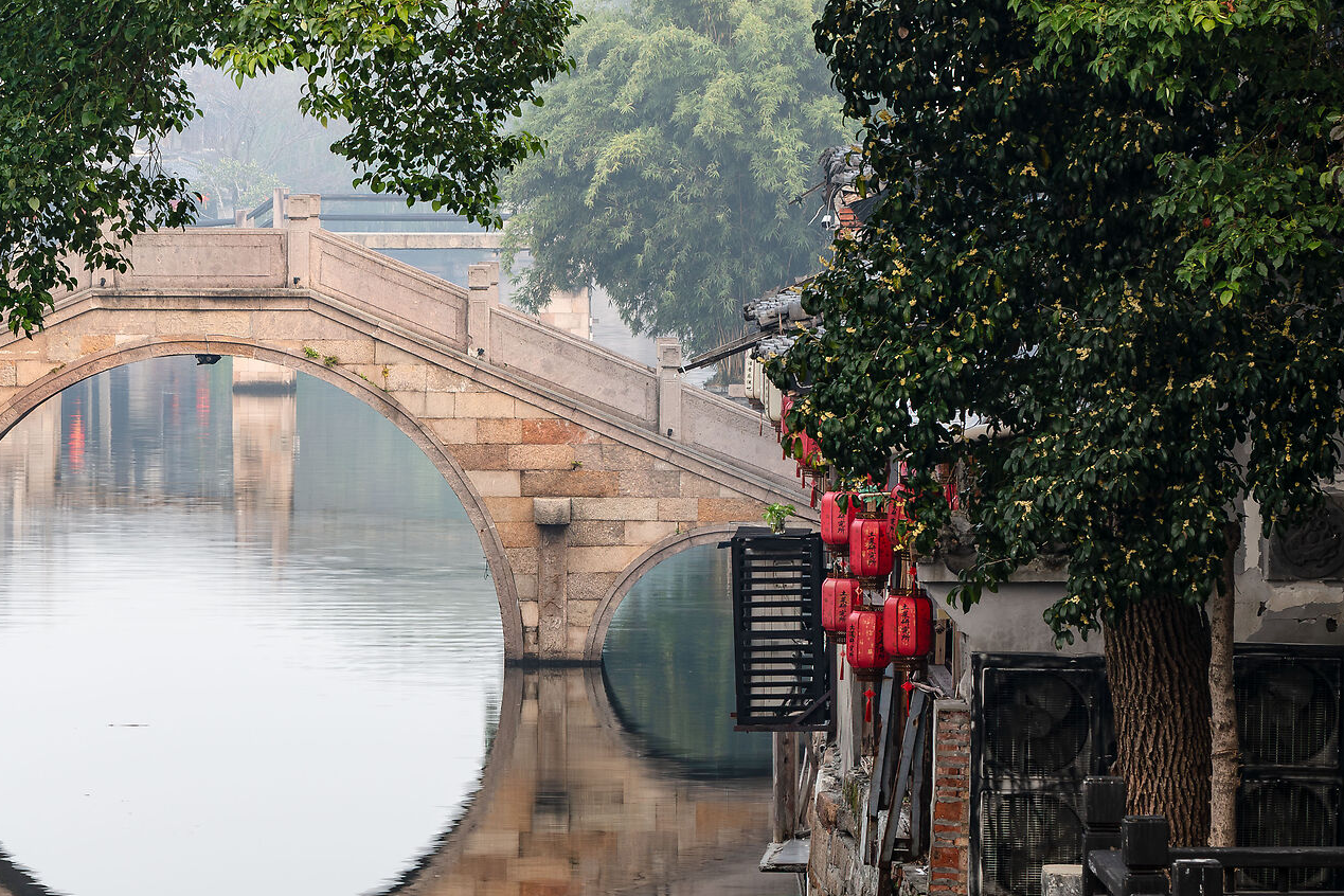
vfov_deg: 6.1
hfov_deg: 9.0
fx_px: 8474
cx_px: 164
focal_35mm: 227
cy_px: 456
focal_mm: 120
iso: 100
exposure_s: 1/2
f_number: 11
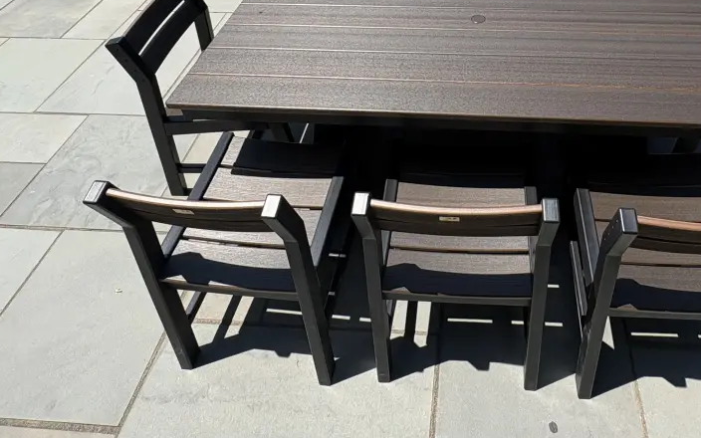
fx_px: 516
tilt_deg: -35.2
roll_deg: +1.6
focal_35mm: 27
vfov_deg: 41.1
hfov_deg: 66.9
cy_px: 17
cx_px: 454
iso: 50
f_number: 2.2
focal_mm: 2.22
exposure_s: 1/1506
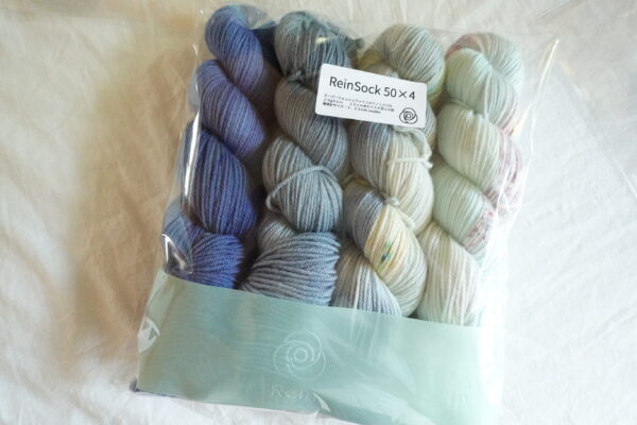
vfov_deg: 67.4
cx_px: 318
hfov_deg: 90.0
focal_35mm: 18
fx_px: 318
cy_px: 212
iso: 4000
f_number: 3.5
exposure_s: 1/40
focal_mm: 6.9
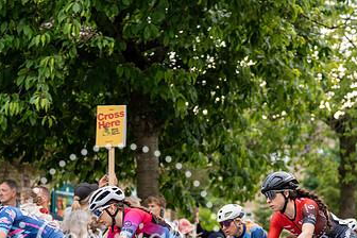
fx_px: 1200
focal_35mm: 121
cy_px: 189
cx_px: 286
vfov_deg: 11.3
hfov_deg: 16.8
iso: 500
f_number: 2.8
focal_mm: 70
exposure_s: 1/500
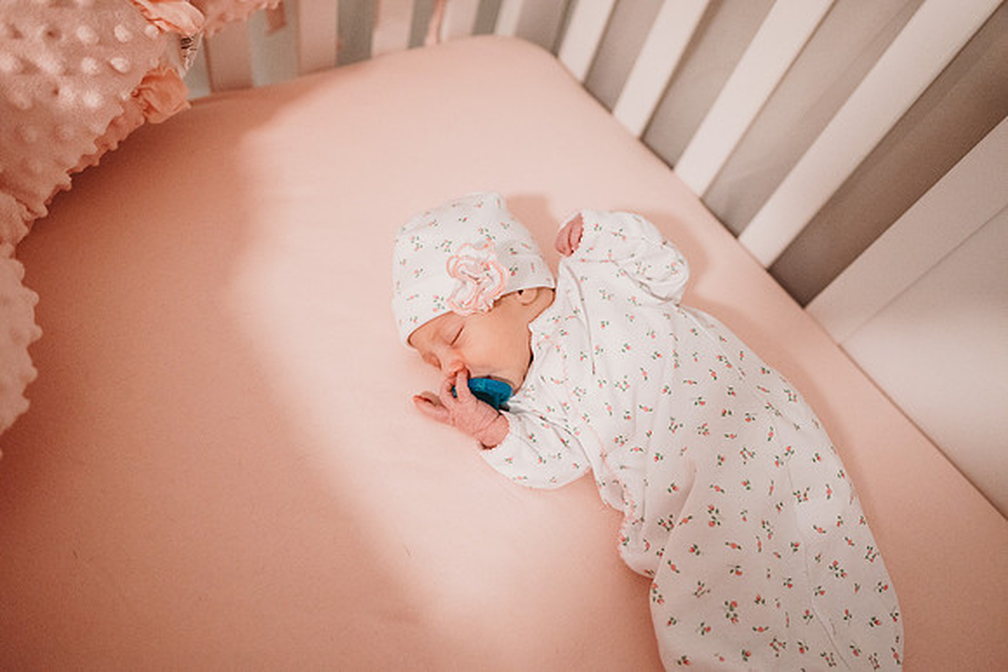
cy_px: 336
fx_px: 672
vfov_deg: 53.2
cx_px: 504
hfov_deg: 73.7
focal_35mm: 24
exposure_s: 1/160
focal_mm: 24
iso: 2000
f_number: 2.2
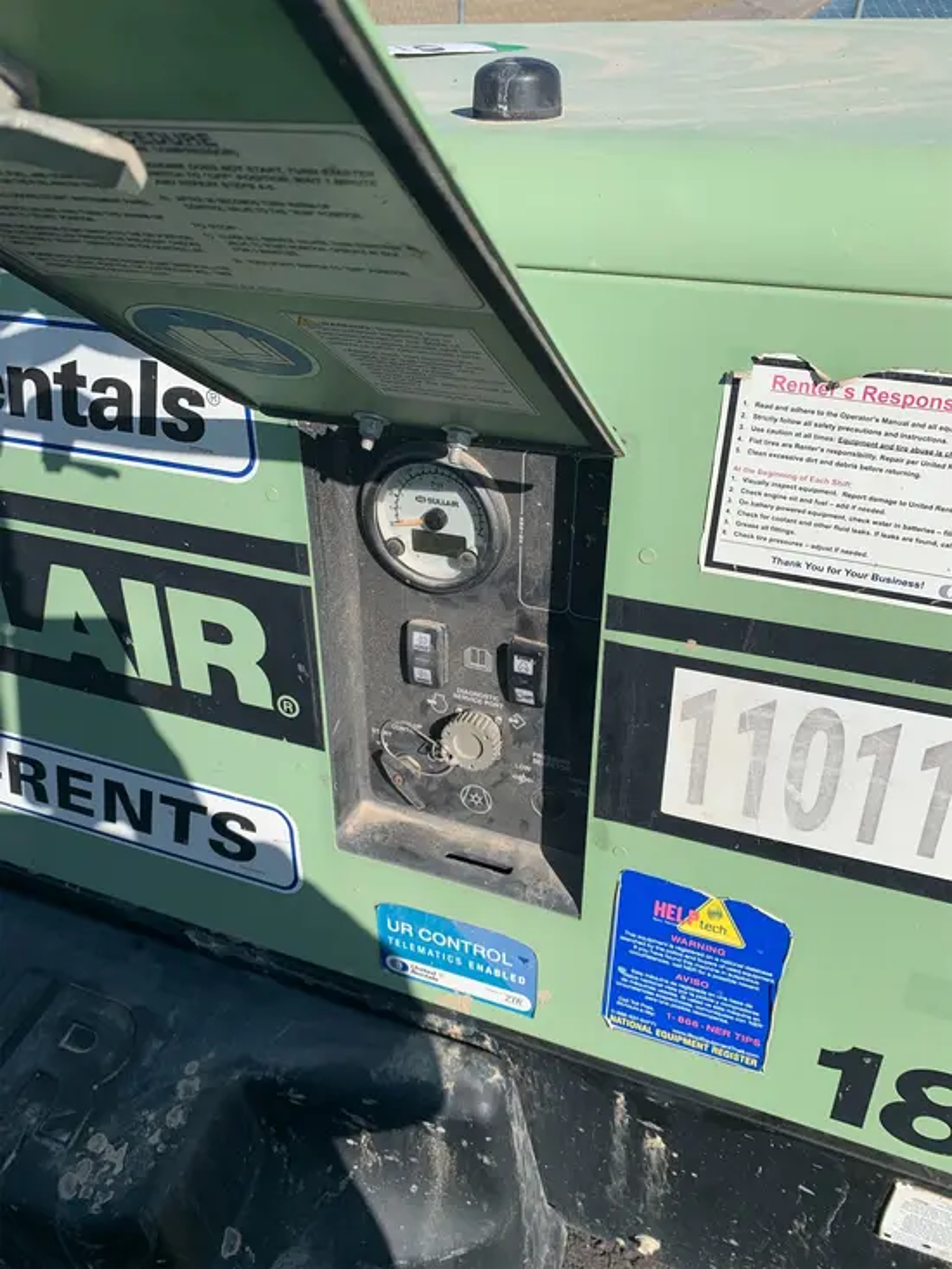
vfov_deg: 67.3
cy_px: 634
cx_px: 476
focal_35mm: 26
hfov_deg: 53.1
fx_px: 953
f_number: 1.8
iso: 25
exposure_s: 1/3289
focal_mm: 4.25
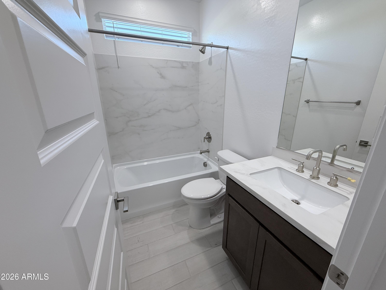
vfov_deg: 85.7
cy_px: 145
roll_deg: +0.4
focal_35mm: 14
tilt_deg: -16.8
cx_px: 193
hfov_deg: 102.1
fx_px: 156
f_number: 2.2
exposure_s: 1/120
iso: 160
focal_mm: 2.22
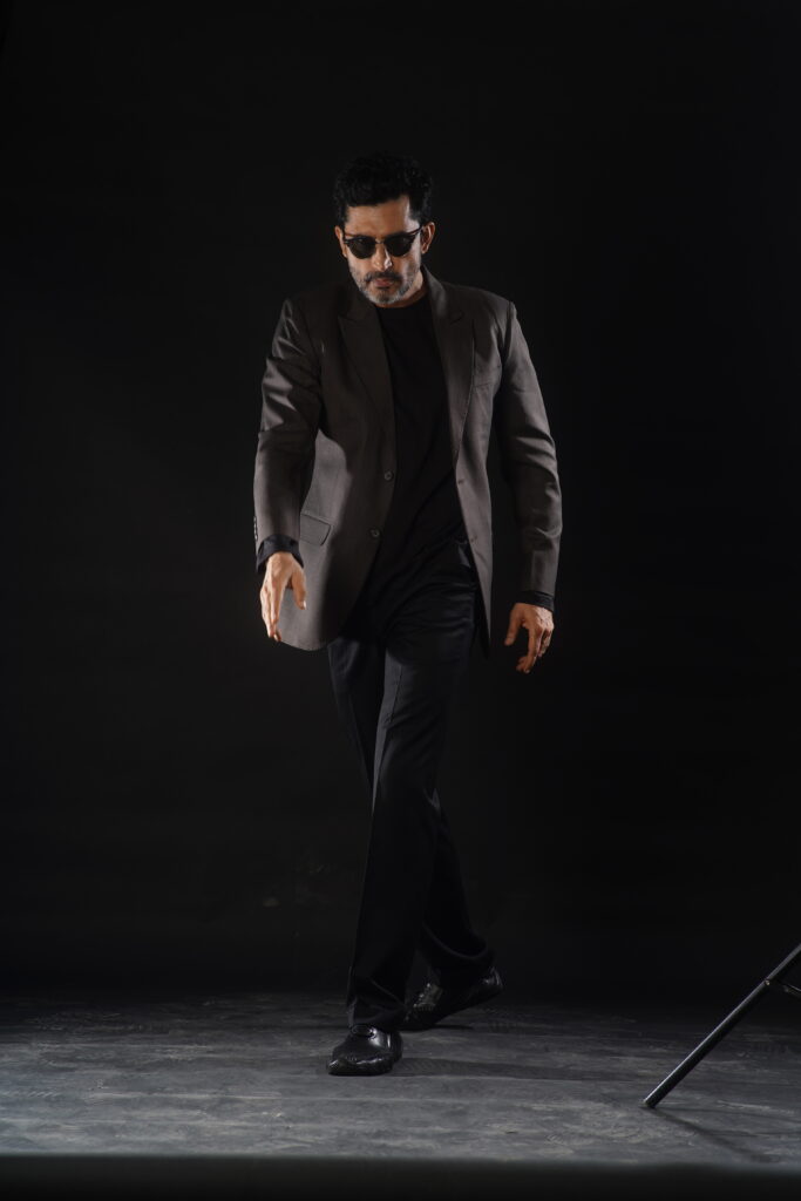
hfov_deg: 16.1
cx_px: 400
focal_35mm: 85
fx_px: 2836
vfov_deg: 23.9
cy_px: 600
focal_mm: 85
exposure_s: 1/160
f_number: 6.3
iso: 64
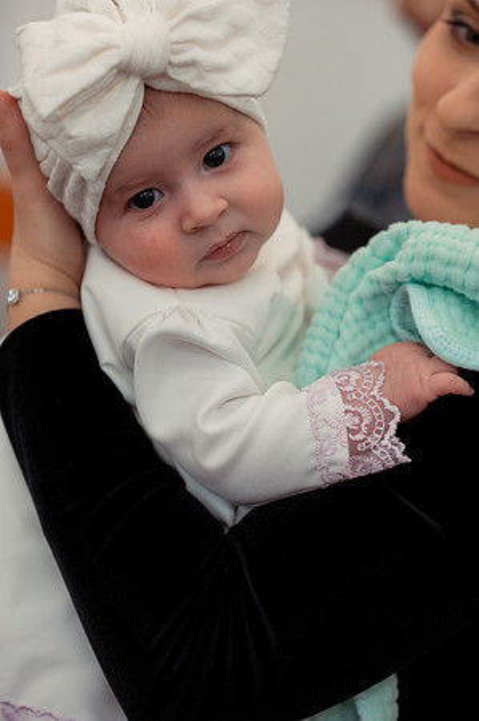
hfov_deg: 16.0
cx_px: 240
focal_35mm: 85
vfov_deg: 23.9
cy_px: 360
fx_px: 1700
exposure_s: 1/250
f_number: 2.8
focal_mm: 85
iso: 1600
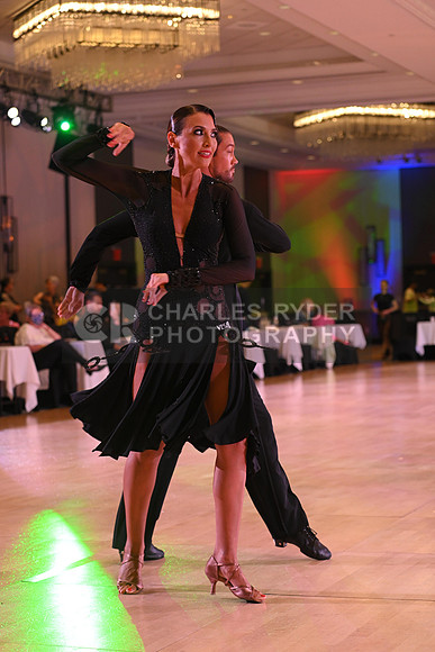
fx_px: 1485
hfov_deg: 16.7
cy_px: 326
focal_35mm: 82
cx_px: 218
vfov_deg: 24.8
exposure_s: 1/200
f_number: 4.5
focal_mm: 82
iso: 1600
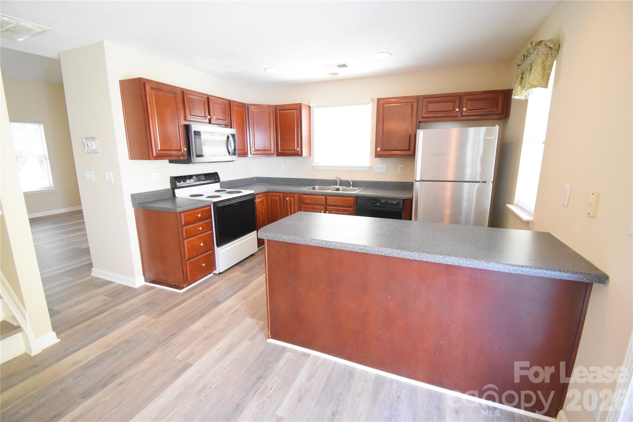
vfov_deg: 77.3
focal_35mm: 15
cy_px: 211
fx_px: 264
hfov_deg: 100.4
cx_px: 316
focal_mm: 10
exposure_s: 1/125
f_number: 4.5
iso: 3200
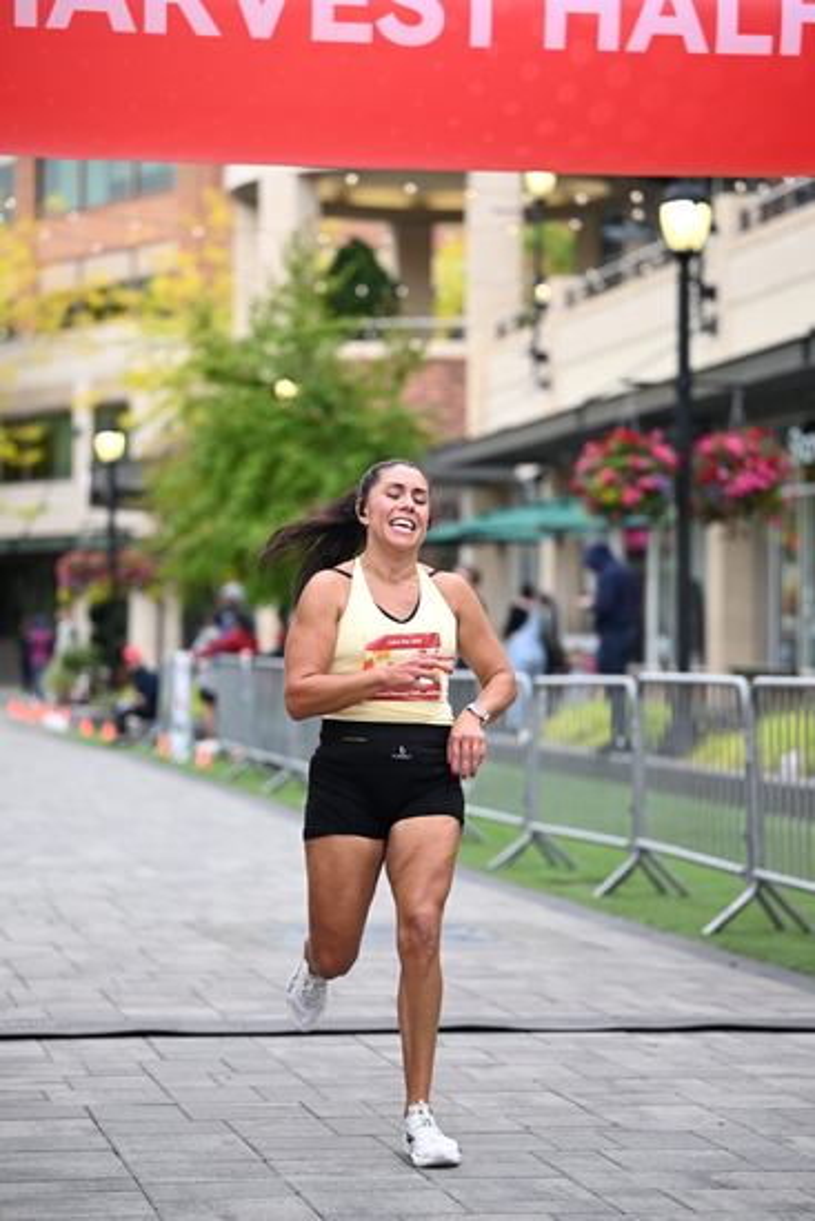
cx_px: 408
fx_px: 3393
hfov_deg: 13.7
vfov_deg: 20.4
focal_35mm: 100
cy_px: 610
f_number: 2.8
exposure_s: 1/1600
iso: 1000
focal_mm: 100
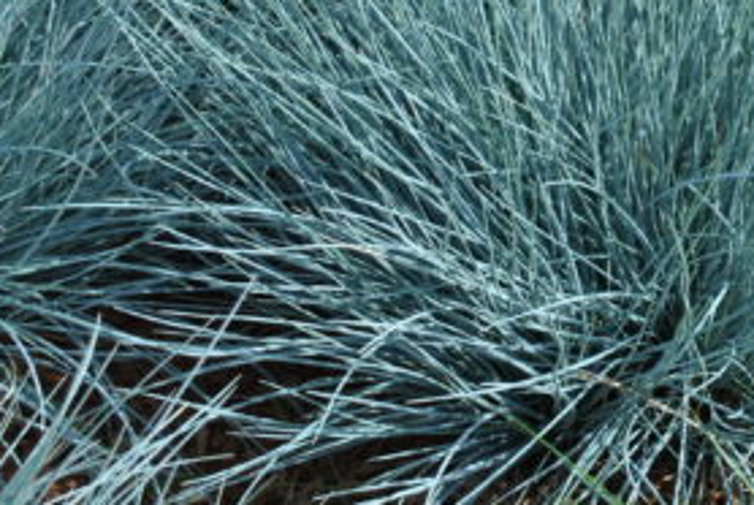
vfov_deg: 10.0
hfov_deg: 14.7
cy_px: -4
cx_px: 825
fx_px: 2851
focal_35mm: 136
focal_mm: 36
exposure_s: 1/200
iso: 100
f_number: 7.1
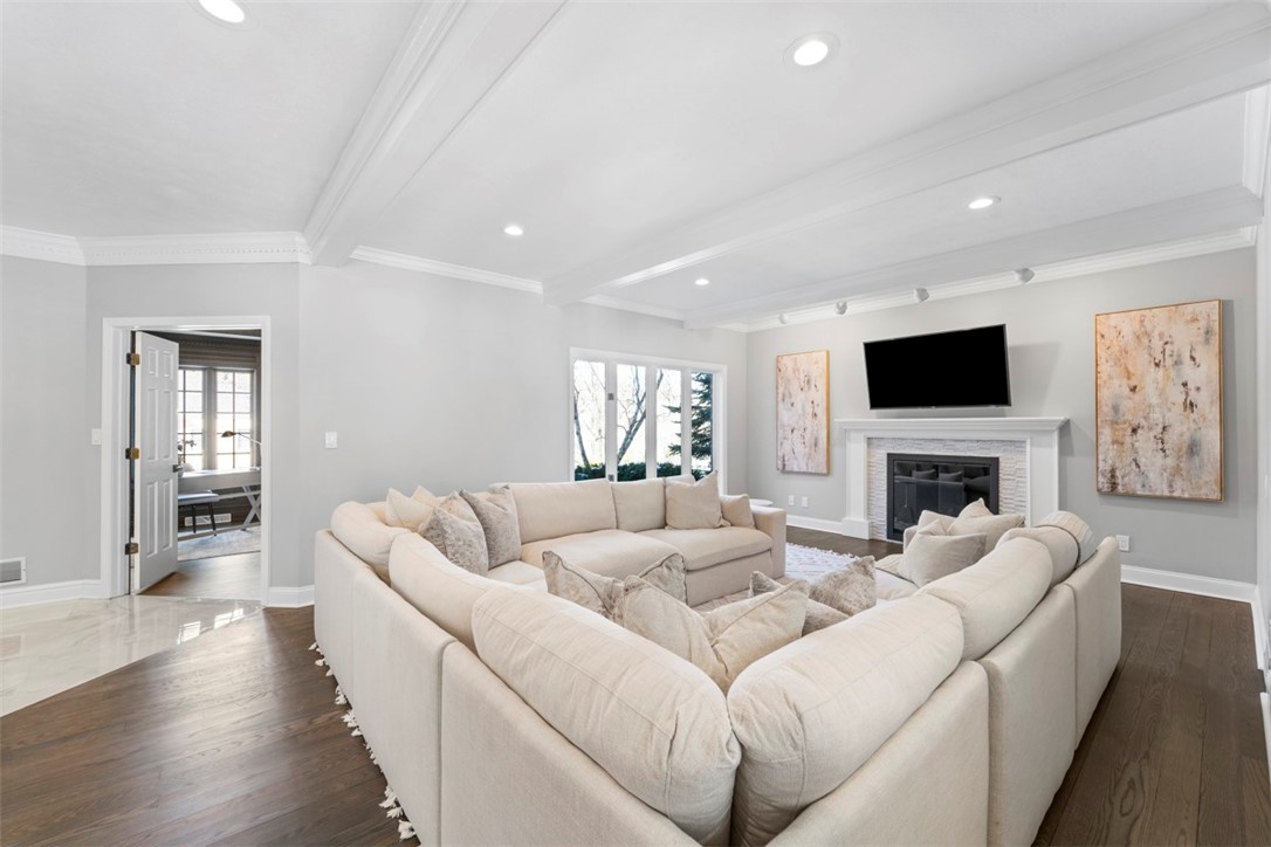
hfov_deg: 104.3
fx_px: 494
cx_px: 636
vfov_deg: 81.2
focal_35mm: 14
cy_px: 424
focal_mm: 14
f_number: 8
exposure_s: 1/8
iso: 400
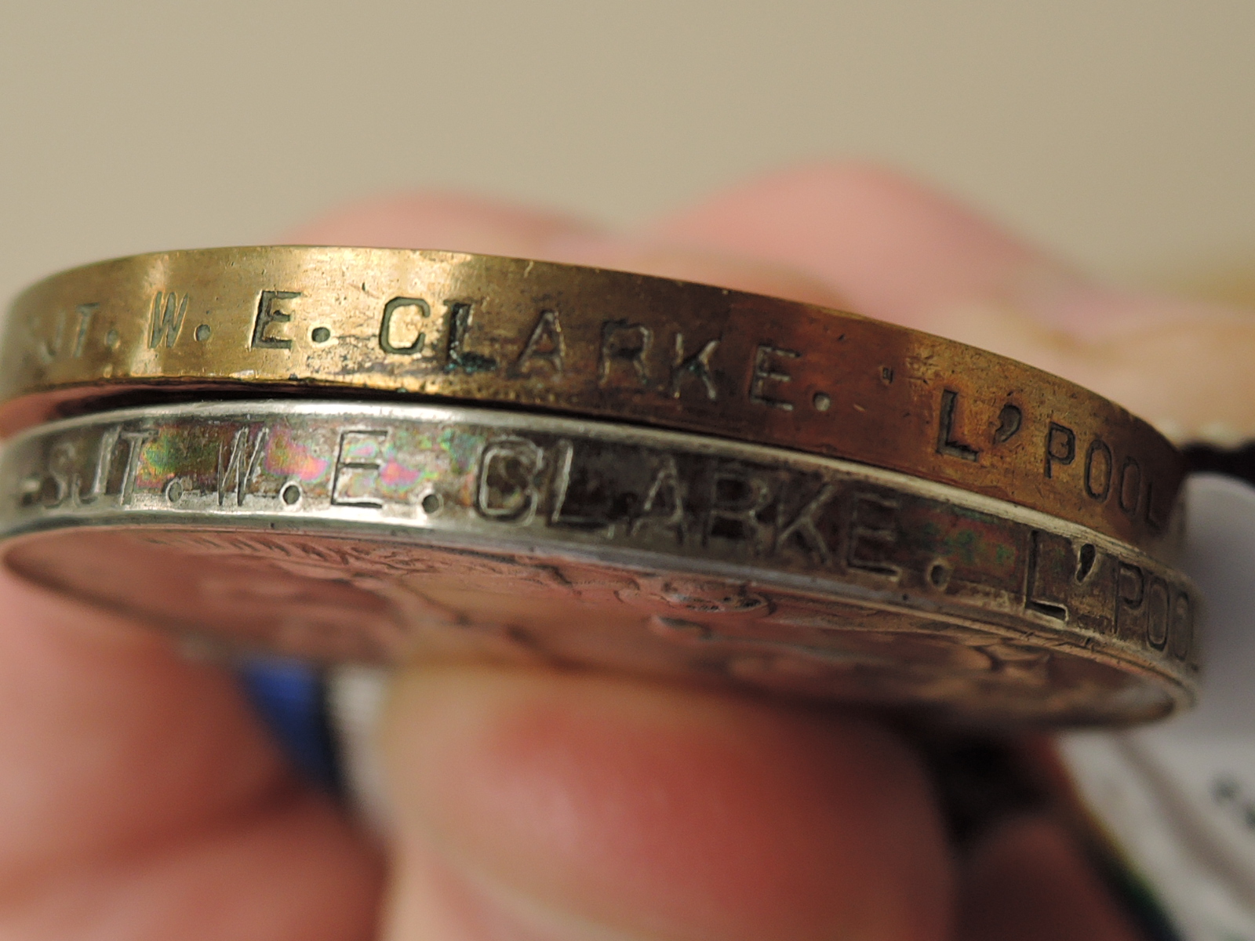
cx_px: 628
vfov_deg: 56.8
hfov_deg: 71.6
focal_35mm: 24
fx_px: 870
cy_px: 470
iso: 80
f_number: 2.8
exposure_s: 1/80
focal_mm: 5.1
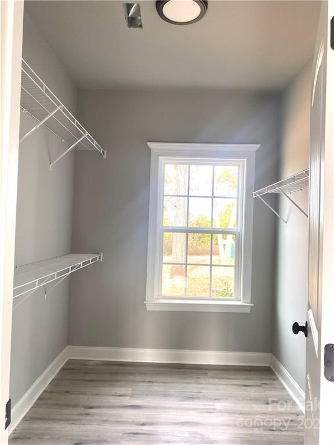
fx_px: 334
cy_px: 222
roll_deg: -1.1
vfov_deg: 67.3
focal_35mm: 26
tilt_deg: +2.4
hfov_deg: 53.1
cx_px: 167
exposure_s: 1/121
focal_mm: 4.25
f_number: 1.8
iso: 80
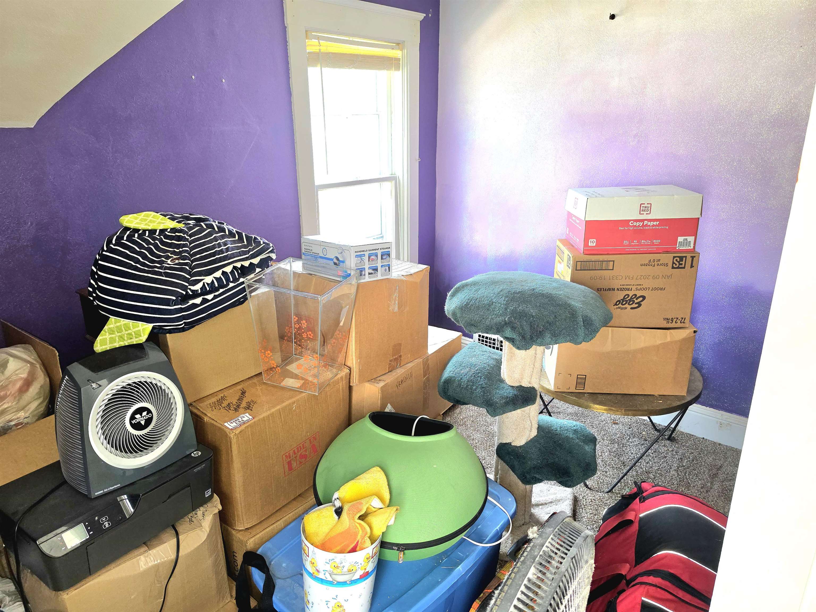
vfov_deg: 58.9
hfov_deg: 73.9
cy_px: 306
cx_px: 408
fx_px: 542
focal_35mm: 23
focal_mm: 6.5
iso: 50
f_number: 1.4
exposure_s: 1/60.2
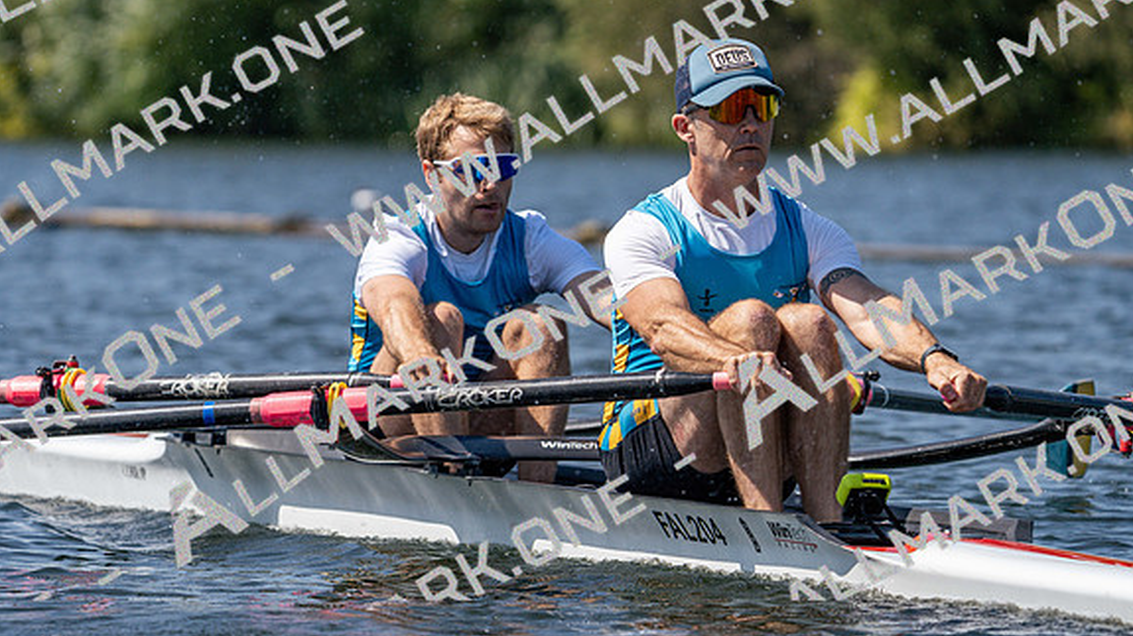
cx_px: 569
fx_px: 10001
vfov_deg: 3.6
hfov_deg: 6.5
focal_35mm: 333
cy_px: 263
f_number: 6.3
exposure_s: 1/2000
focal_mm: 315
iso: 250
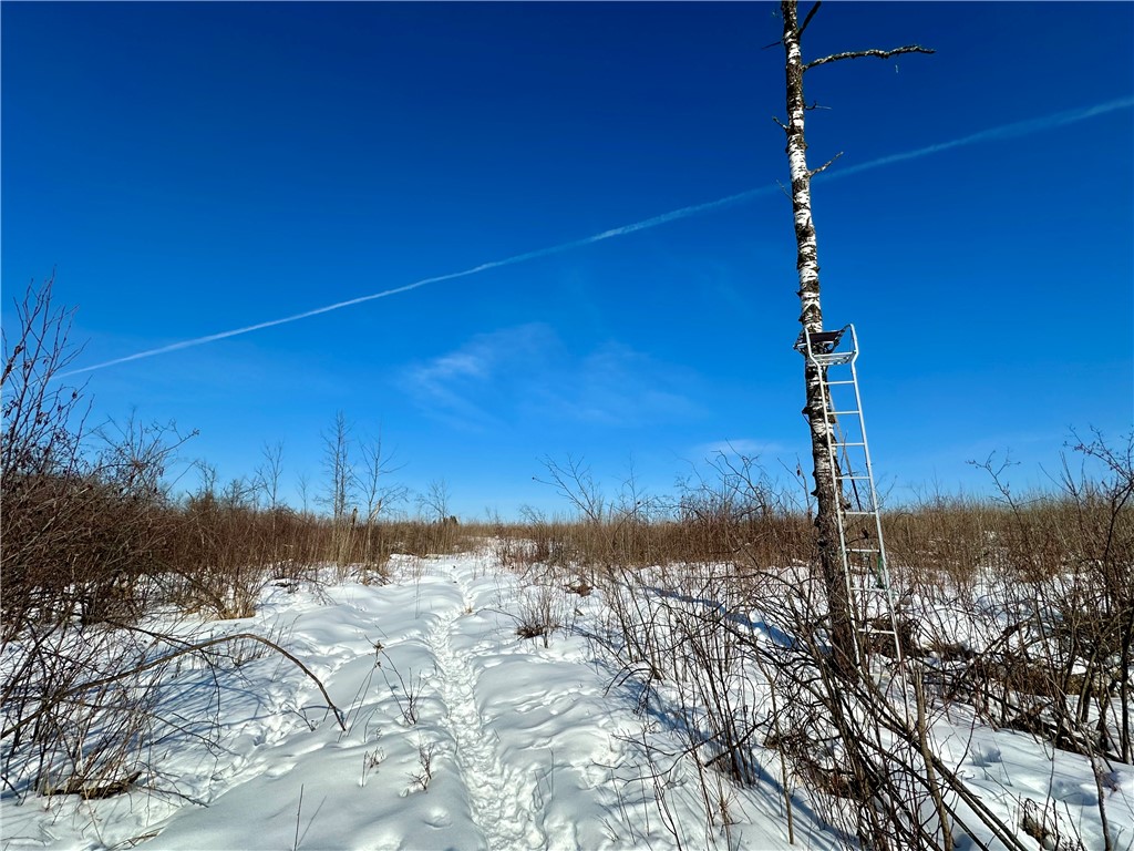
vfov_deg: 85.7
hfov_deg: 102.1
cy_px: 426
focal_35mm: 14
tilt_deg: +13.9
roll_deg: -1.2
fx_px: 459
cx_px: 567
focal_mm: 2.22
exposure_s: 1/3861
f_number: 2.2
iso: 50
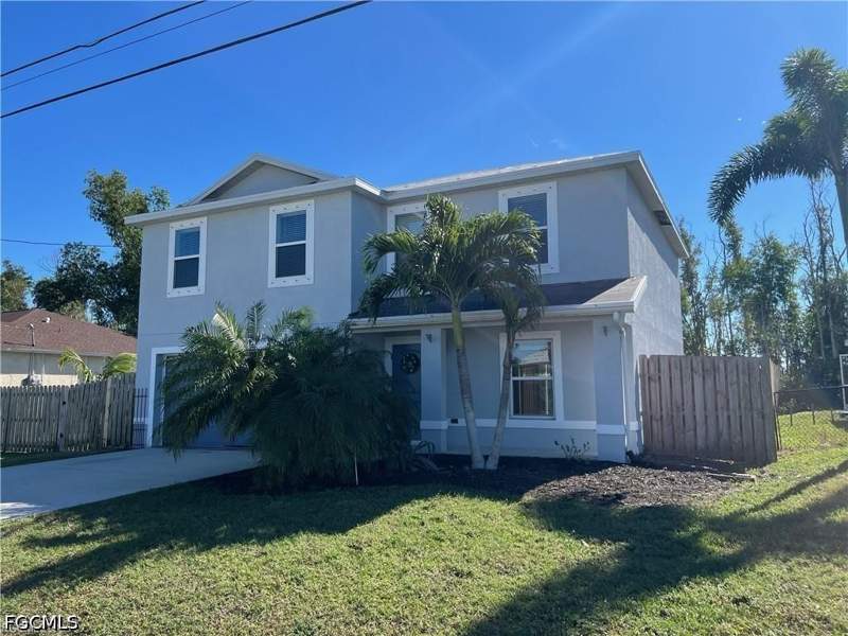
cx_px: 424
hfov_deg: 67.3
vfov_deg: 53.1
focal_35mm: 26
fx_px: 637
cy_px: 318
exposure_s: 1/3165
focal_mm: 5.7
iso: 50
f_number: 1.5
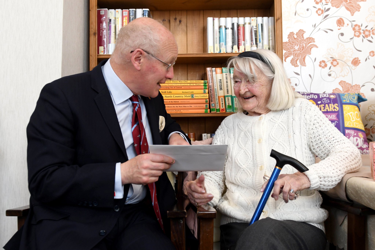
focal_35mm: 36
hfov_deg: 53.1
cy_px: 125
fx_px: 375
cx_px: 188
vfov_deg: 36.9
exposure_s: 1/60
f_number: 3.2
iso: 1000
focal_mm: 24
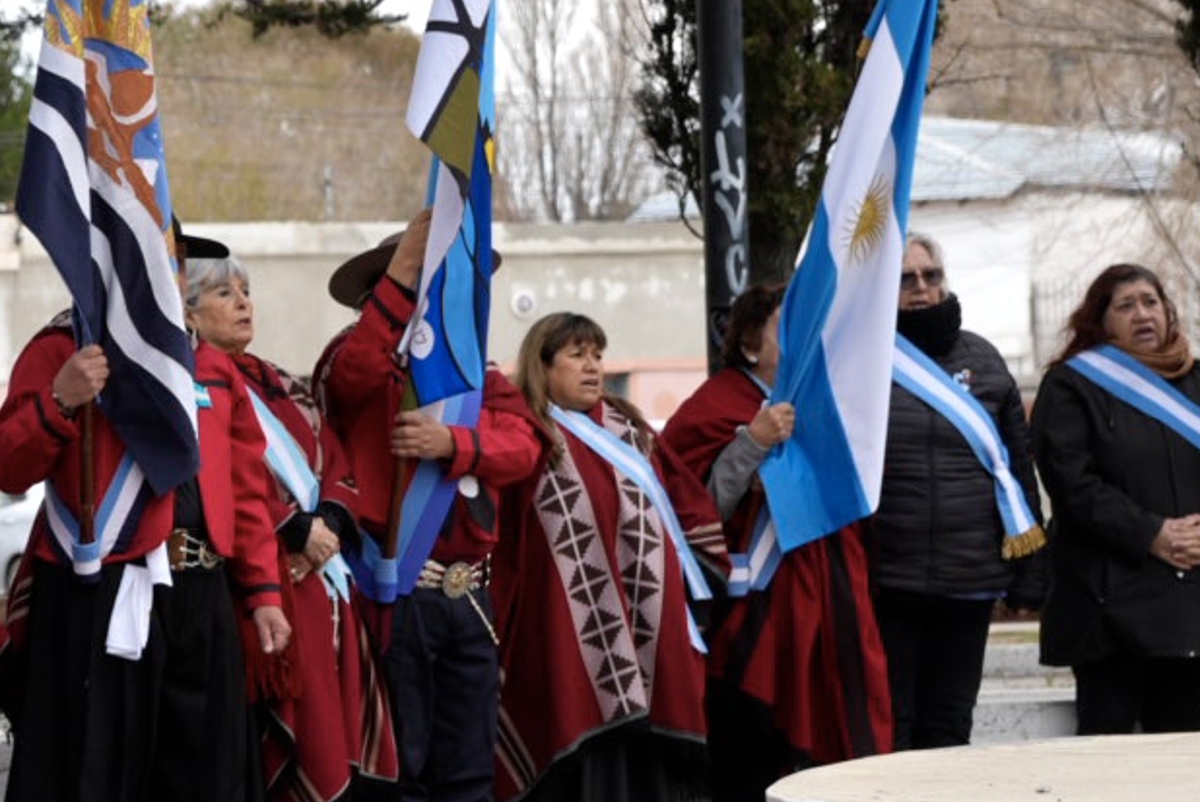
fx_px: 6104
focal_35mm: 183
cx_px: -2
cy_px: 192
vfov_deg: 7.5
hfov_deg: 11.1
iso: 125
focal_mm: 70
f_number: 5.6
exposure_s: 1/80
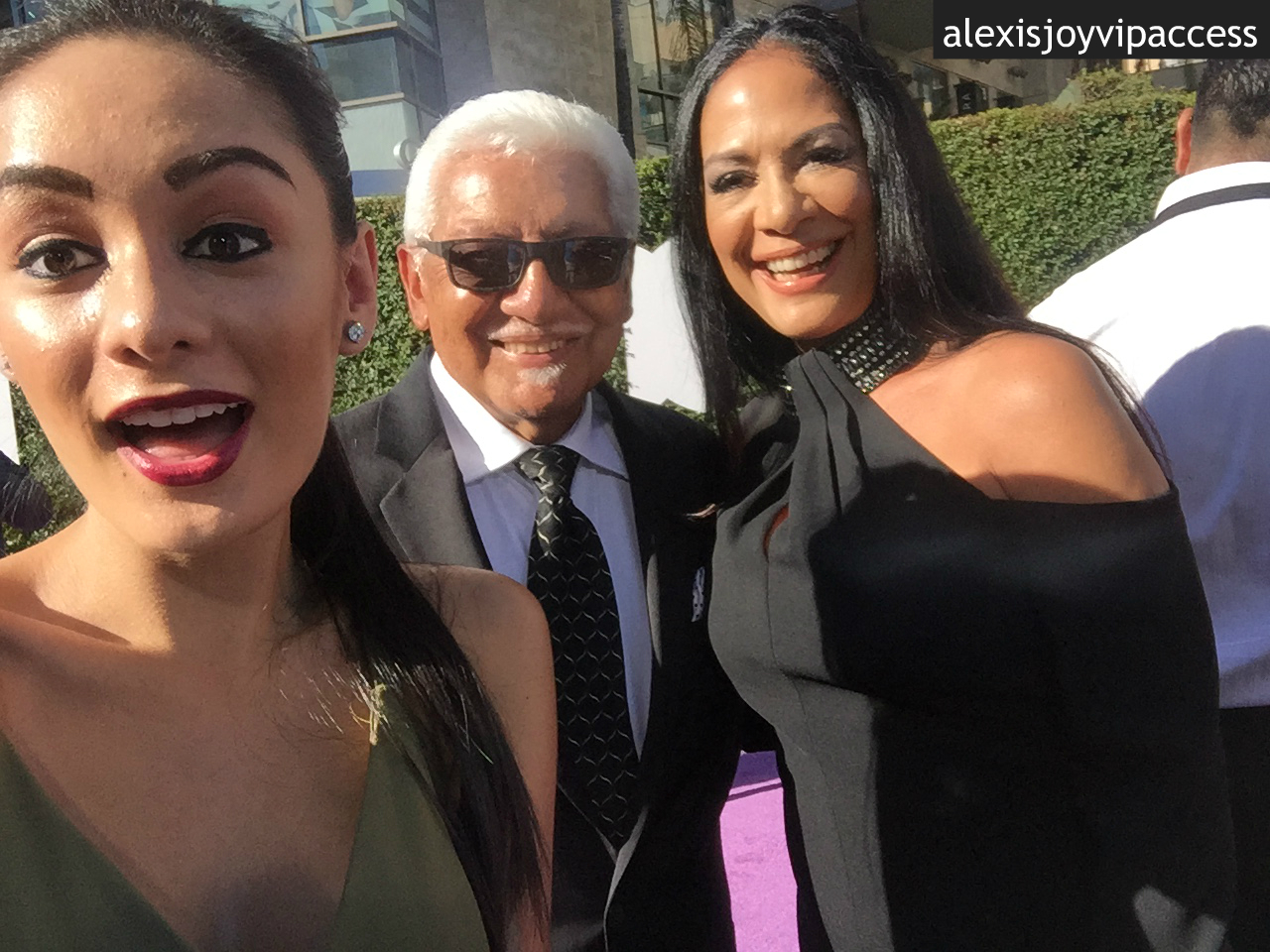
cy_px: 476
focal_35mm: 31
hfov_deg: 58.4
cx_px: 635
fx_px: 1137
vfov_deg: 45.4
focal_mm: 2.65
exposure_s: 1/1142
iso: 32
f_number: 2.2
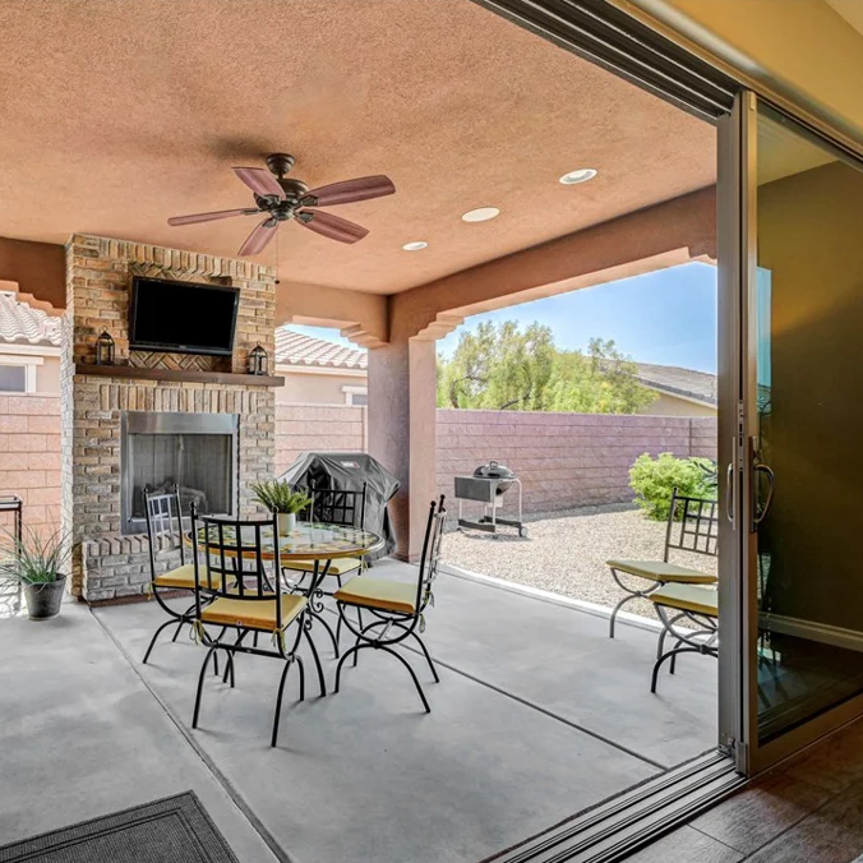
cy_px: 432
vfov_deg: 80.7
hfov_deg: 76.0
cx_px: 237
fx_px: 508
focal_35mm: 18
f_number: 8
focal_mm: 14
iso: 800
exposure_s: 1/320
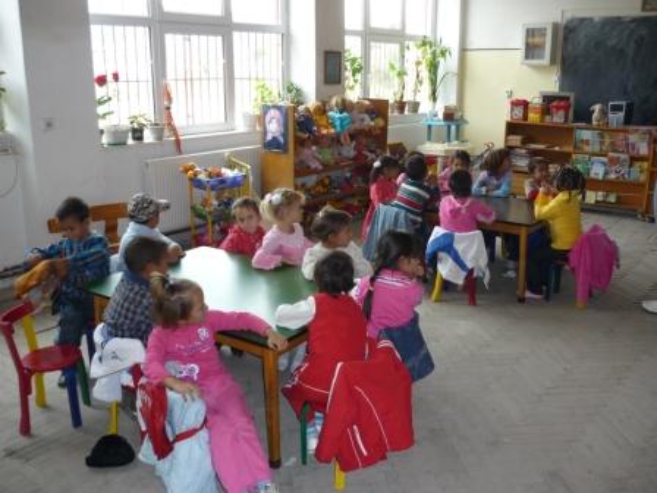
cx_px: 328
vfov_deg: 42.9
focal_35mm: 33
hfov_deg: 55.4
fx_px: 626
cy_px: 246
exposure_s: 1/30
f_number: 2.8
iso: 160
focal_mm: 5.5
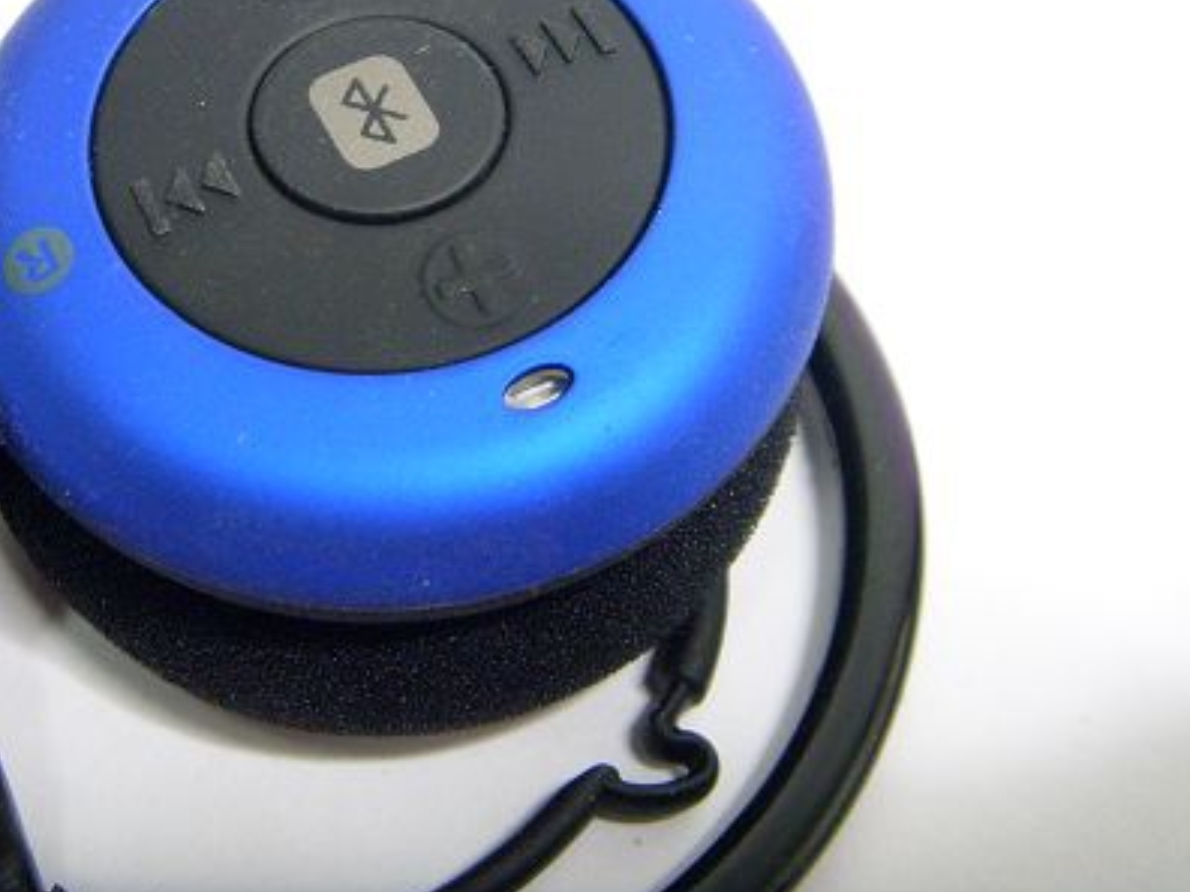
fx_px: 1616
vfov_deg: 30.4
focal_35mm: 47
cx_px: 418
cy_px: 234
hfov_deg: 40.0
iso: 300
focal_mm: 6.3
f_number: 3.5
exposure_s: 1/15
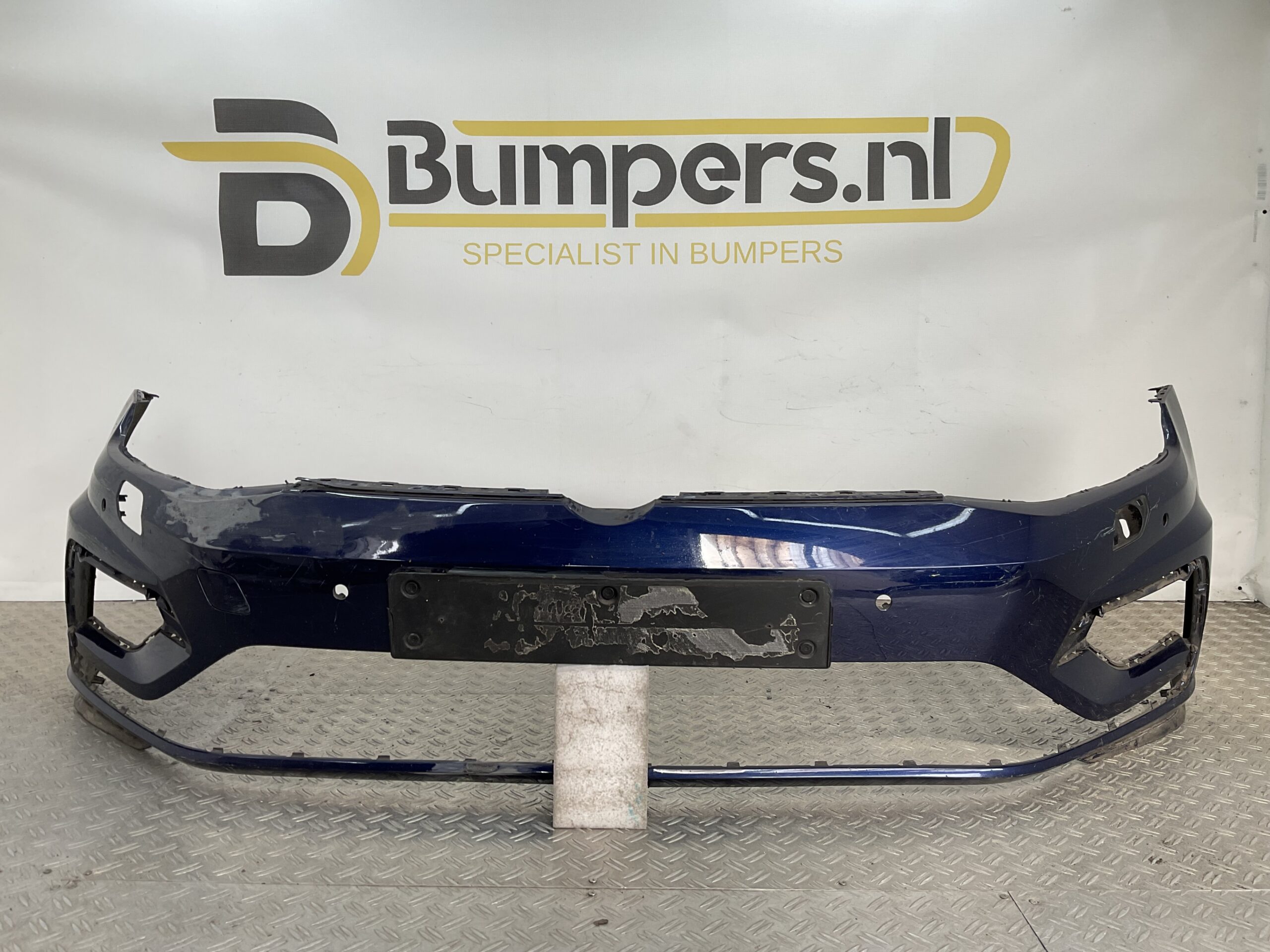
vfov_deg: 48.2
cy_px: 476
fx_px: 1064
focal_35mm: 29
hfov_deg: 61.7
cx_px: 635
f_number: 1.8
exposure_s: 1/209
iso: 16
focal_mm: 3
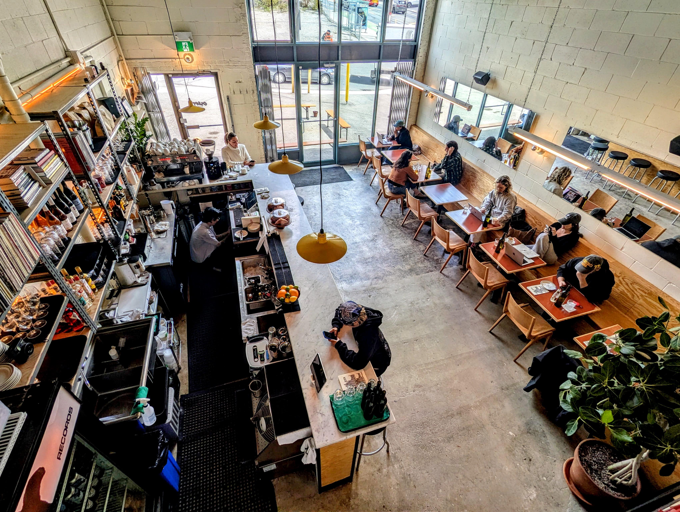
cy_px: 256
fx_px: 315
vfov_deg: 78.2
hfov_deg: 94.4
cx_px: 340
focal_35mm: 16
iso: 33
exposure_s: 1/263
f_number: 2.2
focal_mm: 2.35
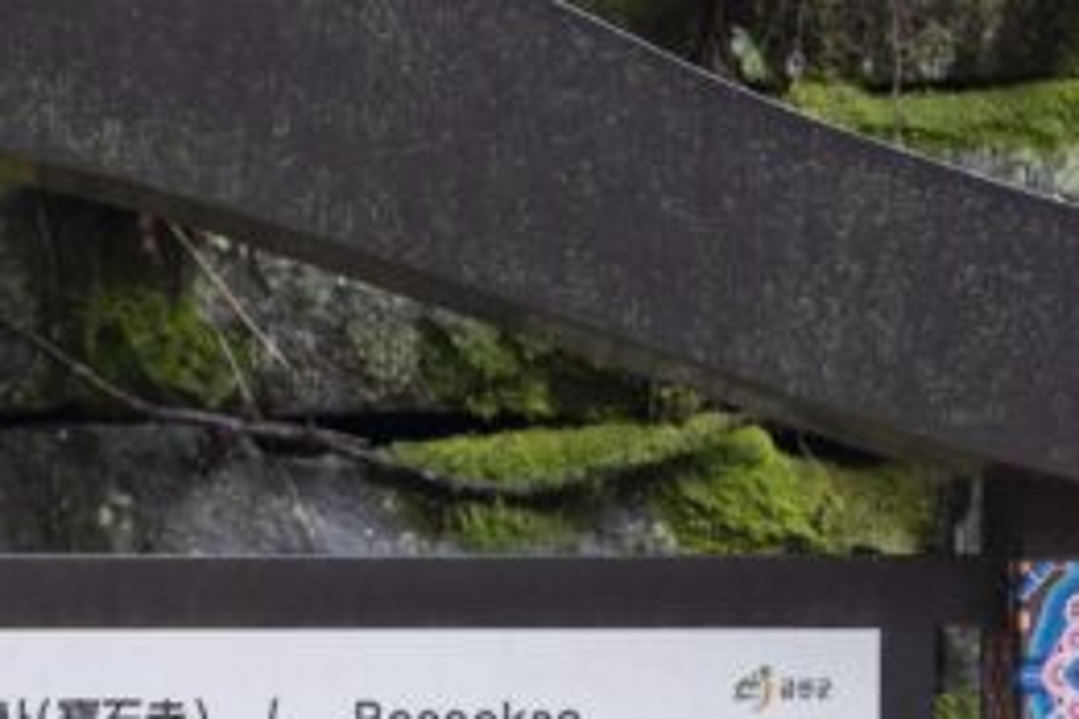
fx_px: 5754
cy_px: 849
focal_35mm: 192
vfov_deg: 7.1
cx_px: -695
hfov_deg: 10.2
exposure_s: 1/160
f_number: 5.6
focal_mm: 49
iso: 800
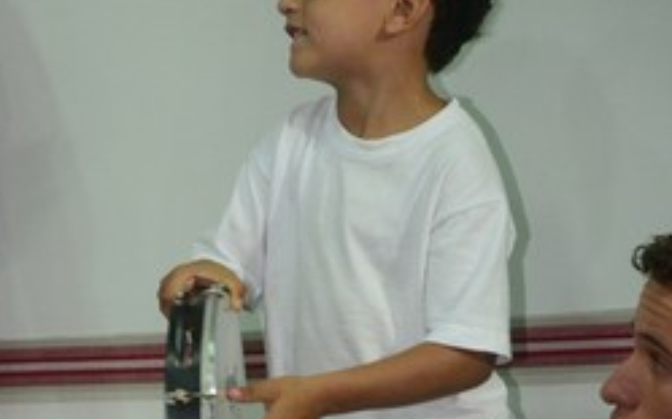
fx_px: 6073
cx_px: 300
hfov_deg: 6.3
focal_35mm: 332
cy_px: 460
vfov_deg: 3.9
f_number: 5.6
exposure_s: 1/80
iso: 1600
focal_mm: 120
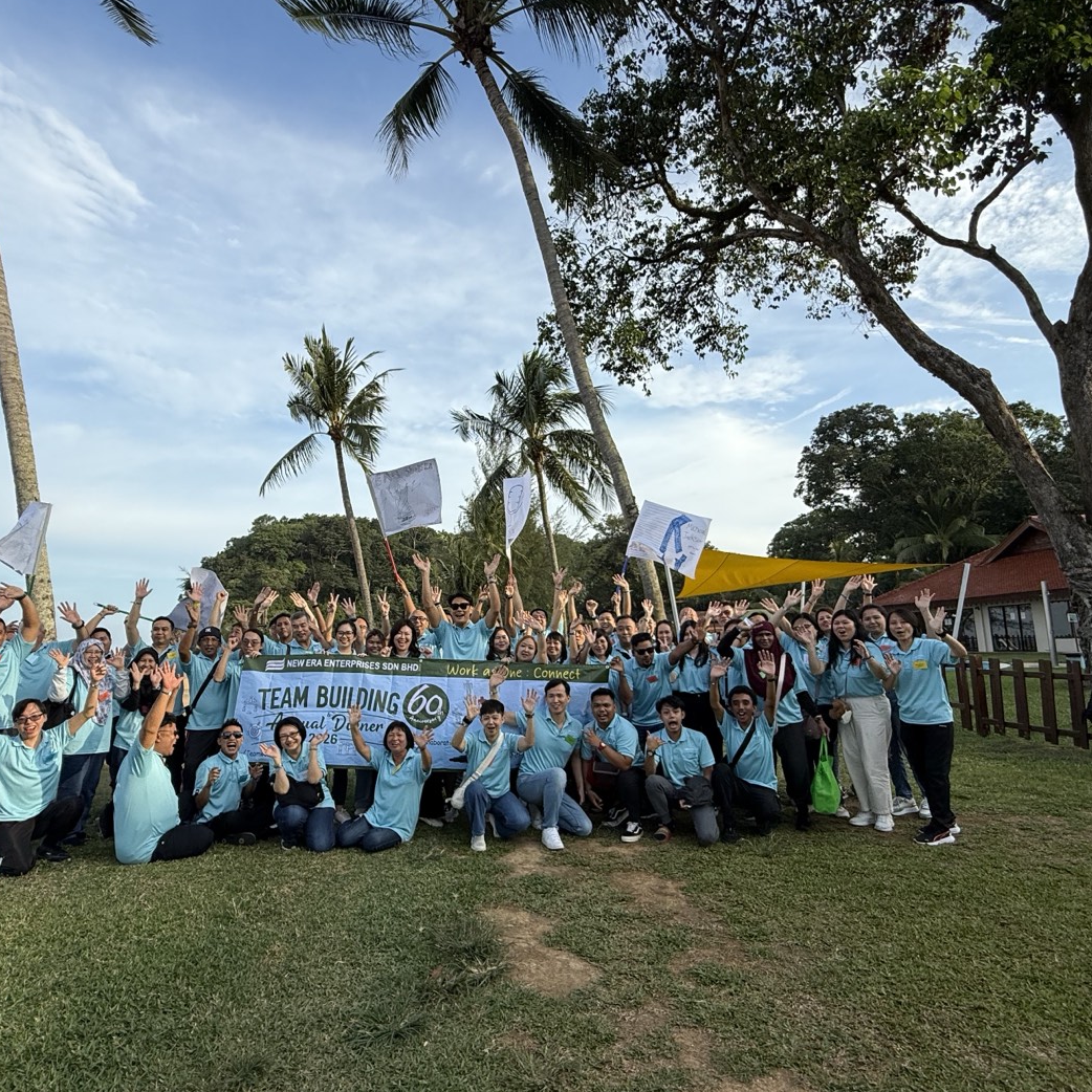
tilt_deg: +8.4
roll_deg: +1.3
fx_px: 678
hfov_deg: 77.5
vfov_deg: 77.7
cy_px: 552
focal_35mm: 19
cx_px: 493
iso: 50
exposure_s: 1/864
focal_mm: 2.22
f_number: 2.2
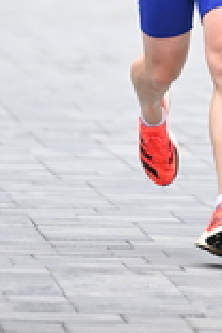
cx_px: 225
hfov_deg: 1.9
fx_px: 6530
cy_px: -203
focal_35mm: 706
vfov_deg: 2.9
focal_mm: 200
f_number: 2.8
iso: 1000
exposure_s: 1/2000
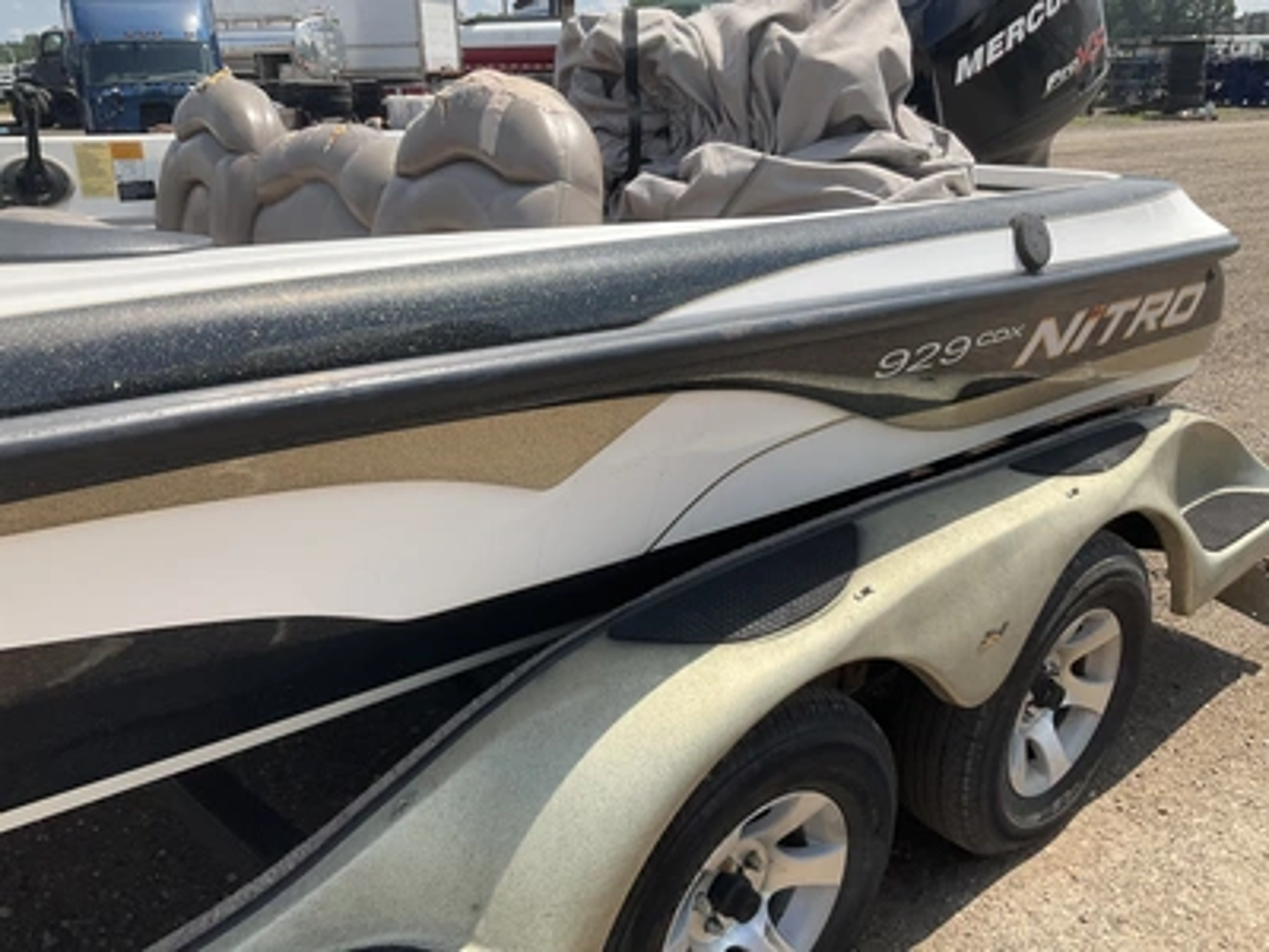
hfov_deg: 61.7
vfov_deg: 48.2
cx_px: 634
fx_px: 1063
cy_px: 476
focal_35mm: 29
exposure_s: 1/1342
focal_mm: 3
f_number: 1.8
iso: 25
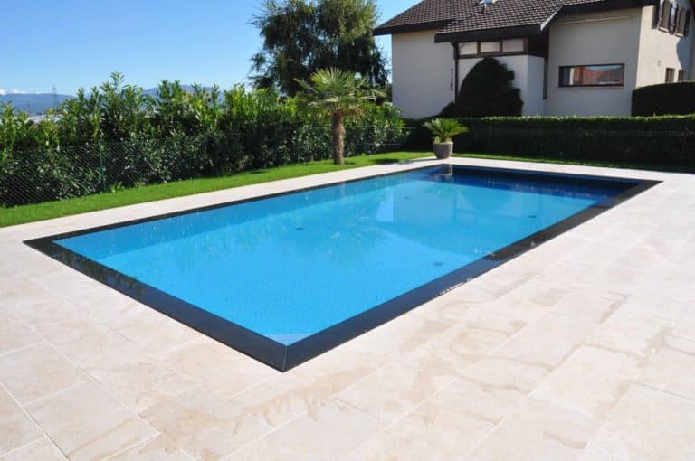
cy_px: 230
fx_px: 521
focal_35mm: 27
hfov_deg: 67.4
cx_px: 348
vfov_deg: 47.8
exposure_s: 1/320
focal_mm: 18
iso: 200
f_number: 9
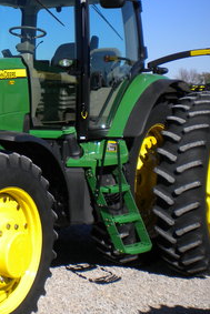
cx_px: -37
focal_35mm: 70
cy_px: 142
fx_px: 612
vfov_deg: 28.8
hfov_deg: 18.5
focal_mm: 6.3
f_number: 4.6
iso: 80
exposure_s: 1/768
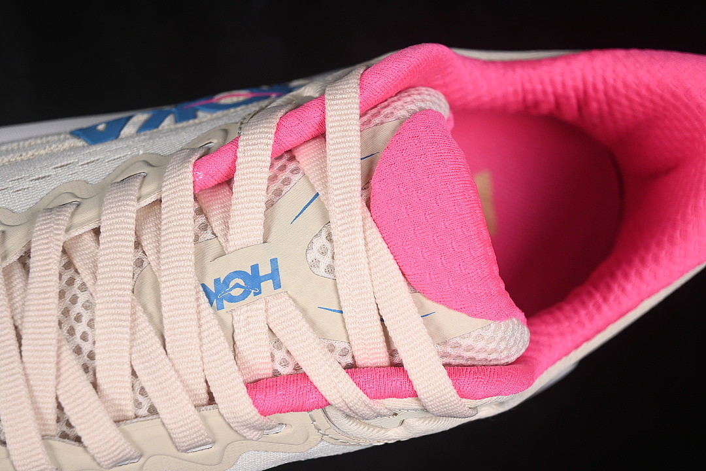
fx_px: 1471
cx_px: 353
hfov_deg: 27.0
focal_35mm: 75
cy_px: 236
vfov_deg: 18.2
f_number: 7.1
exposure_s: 1/80
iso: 160
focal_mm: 50
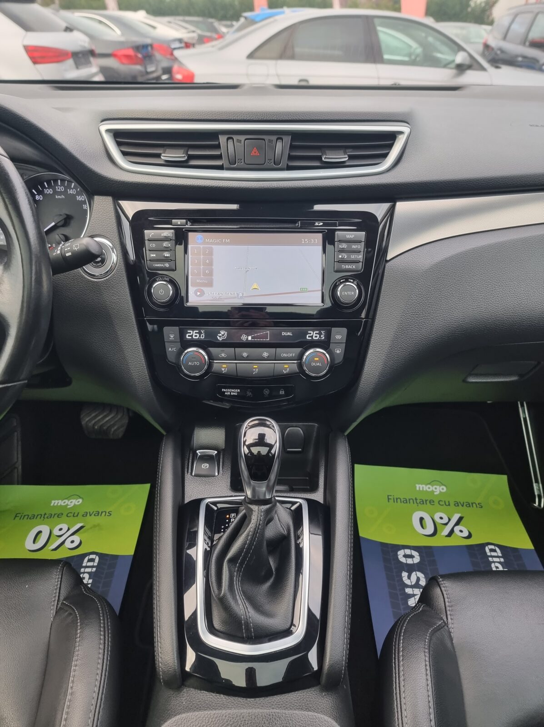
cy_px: 364
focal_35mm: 24
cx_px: 272
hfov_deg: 56.7
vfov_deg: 71.6
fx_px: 504
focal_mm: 6.7
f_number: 1.8
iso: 100
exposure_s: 1/100
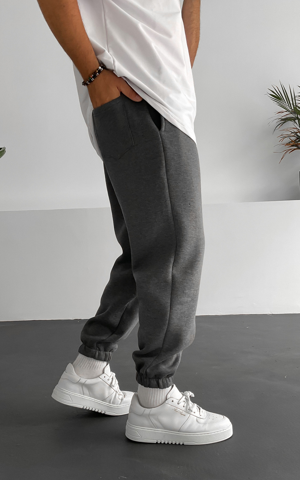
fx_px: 458
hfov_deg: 36.3
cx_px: 141
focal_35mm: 35
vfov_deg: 55.2
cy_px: 261
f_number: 1.8
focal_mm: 3
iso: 50
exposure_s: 1/120
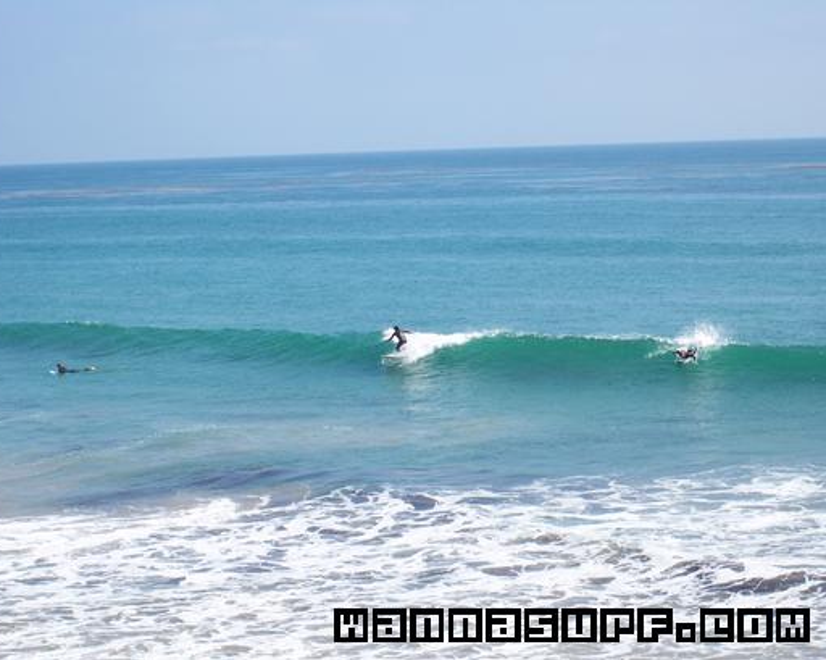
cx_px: 393
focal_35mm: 110
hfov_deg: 17.5
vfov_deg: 14.0
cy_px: 331
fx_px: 2688
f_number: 5.7
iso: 64
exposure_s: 1/250
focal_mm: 18.8
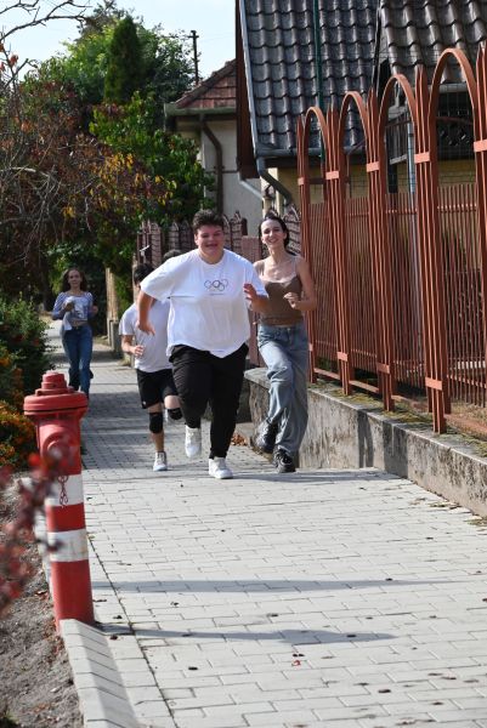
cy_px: 364
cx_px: 244
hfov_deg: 10.6
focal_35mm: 130
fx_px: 2633
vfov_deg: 15.8
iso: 1600
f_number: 14
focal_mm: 130
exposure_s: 1/800
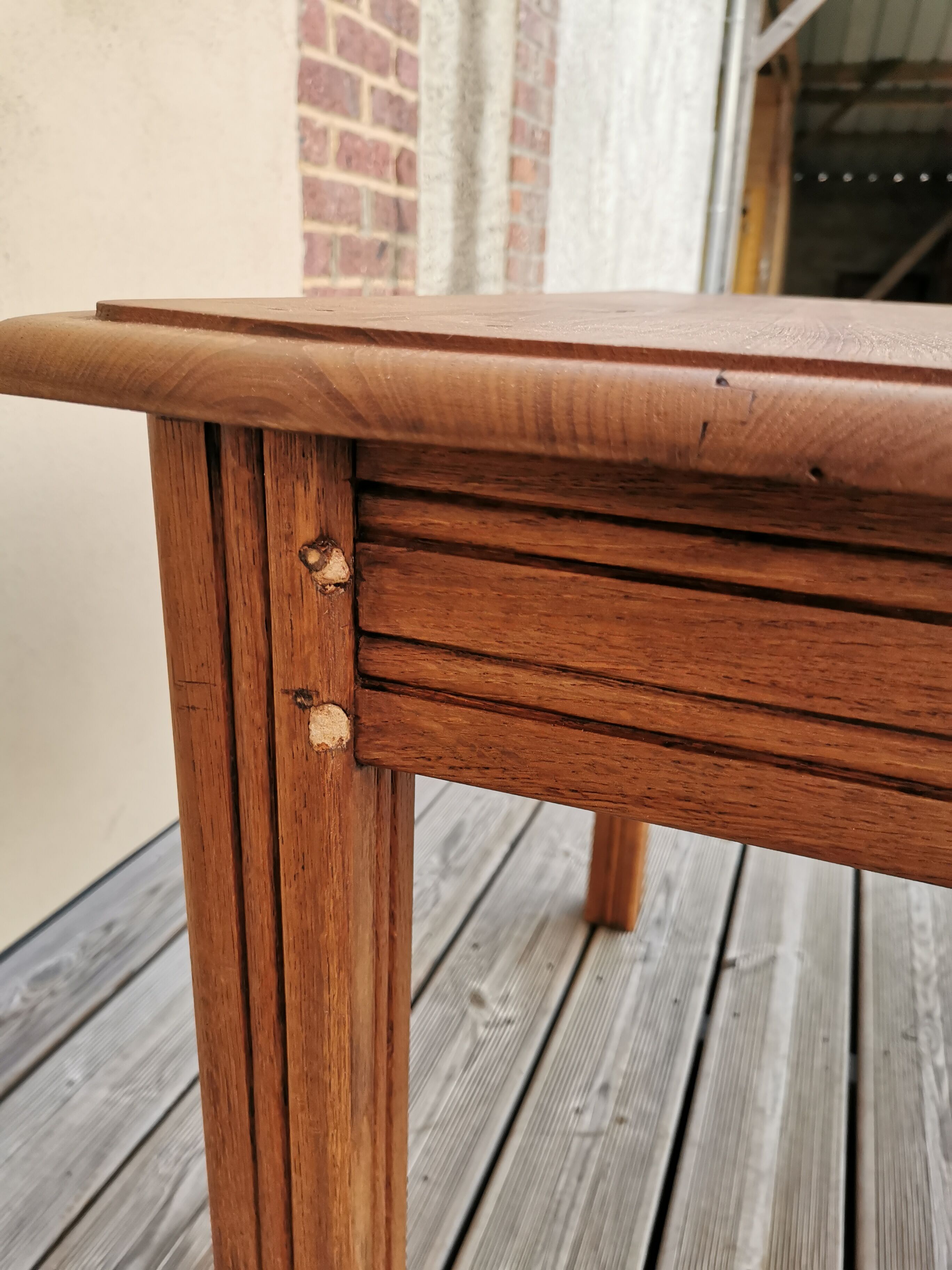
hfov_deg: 51.4
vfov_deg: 65.3
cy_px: 635
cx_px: 476
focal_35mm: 27
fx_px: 990
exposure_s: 1/100
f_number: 1.8
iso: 200
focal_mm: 5.58
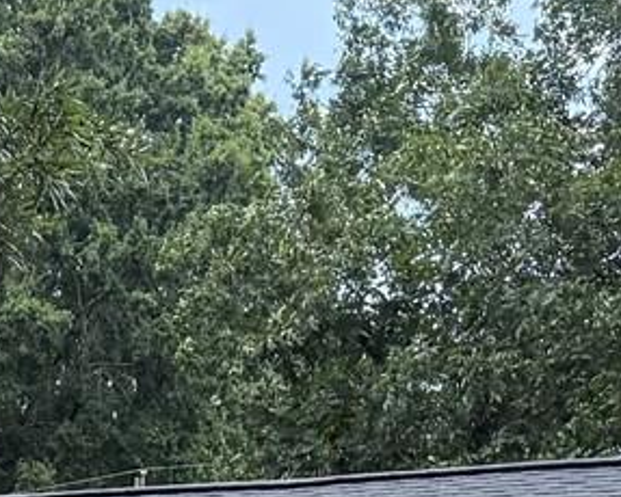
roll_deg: -0.1
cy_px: 1117
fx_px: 3071
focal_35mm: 167
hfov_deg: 11.3
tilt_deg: -4.9
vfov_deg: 8.6
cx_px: -171
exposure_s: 1/858
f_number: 1.78
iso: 100
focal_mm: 6.76
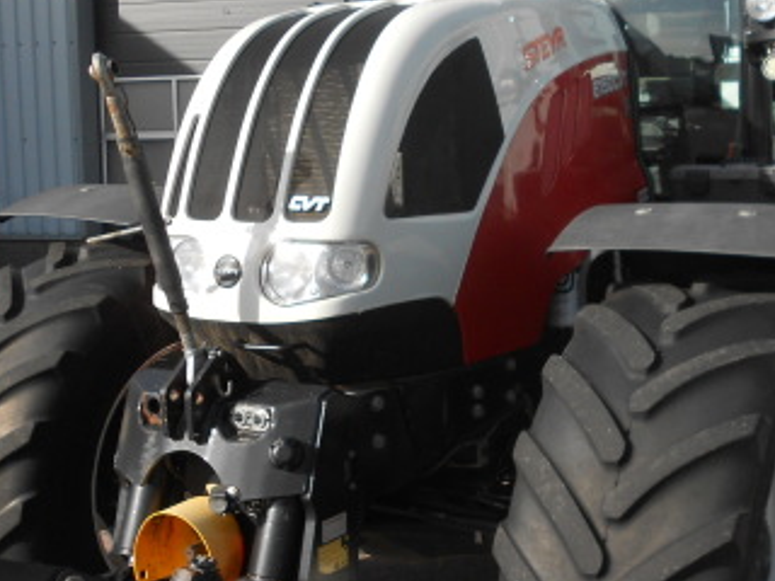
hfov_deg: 36.6
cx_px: 477
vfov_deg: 28.0
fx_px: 1164
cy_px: 312
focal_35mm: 52
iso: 80
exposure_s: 1/640
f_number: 3.2
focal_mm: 4.6
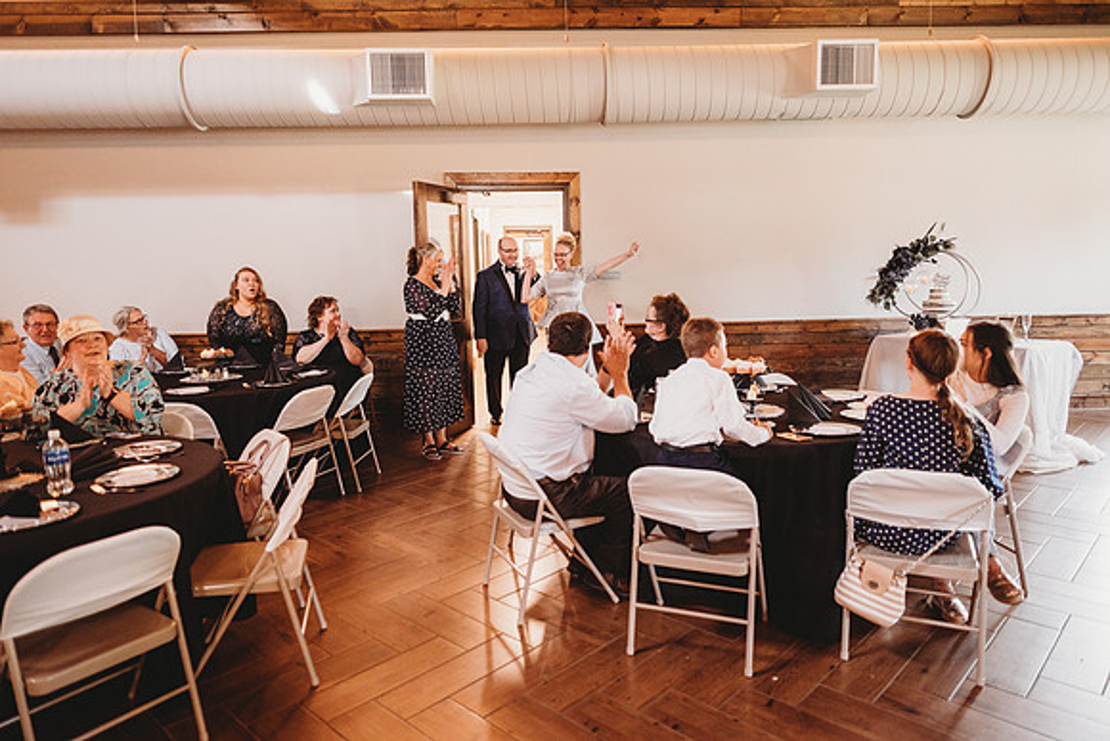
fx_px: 740
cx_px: 555
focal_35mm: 24
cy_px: 370
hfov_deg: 73.7
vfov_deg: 53.2
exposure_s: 1/125
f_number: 2.5
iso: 1250
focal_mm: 24
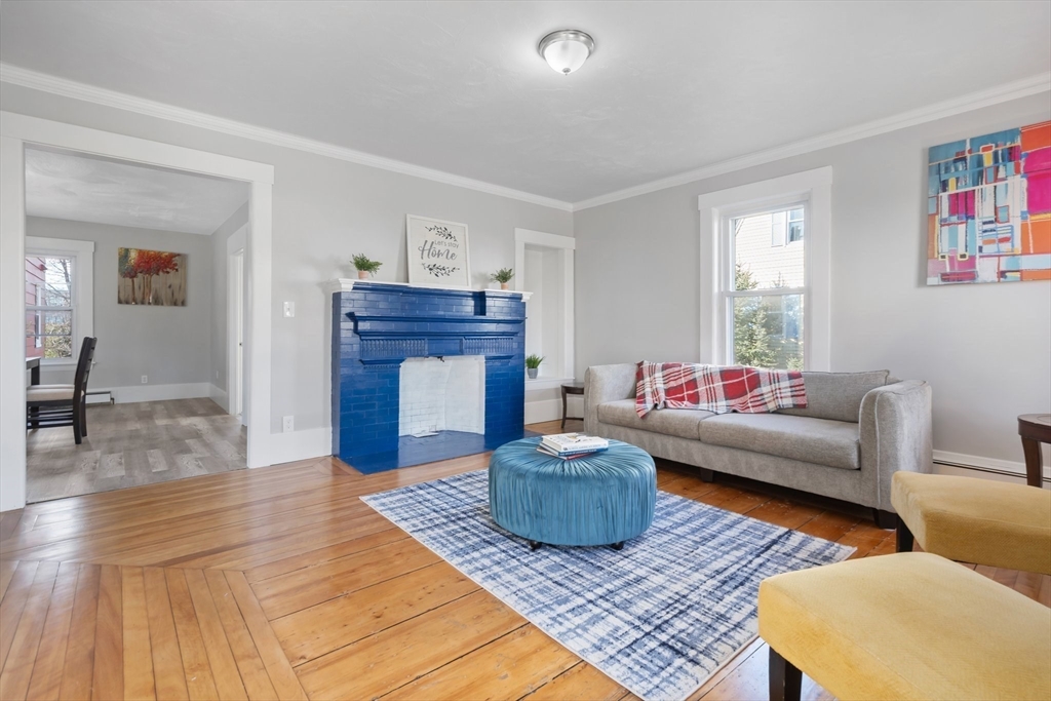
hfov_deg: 96.7
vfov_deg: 73.8
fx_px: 467
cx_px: 526
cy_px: 350
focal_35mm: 16
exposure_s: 1.6
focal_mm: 16
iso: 160
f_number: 9
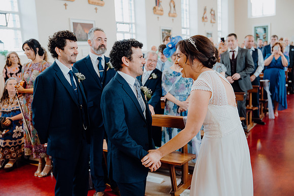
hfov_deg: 54.4
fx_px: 286
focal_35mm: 35
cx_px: 147
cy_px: 98
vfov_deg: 37.9
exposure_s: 1/200
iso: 1000
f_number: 2.8
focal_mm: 35
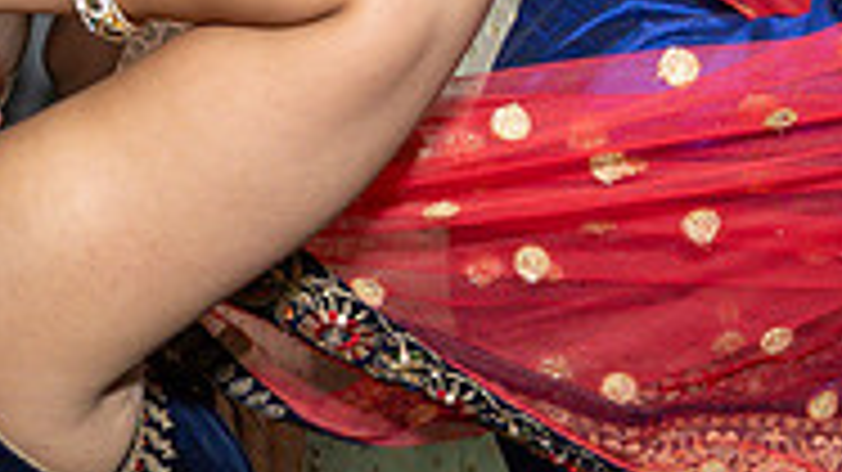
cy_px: 271
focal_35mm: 106
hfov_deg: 20.1
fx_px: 2366
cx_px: 538
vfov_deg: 11.4
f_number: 8
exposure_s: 1/250
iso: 640
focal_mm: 17
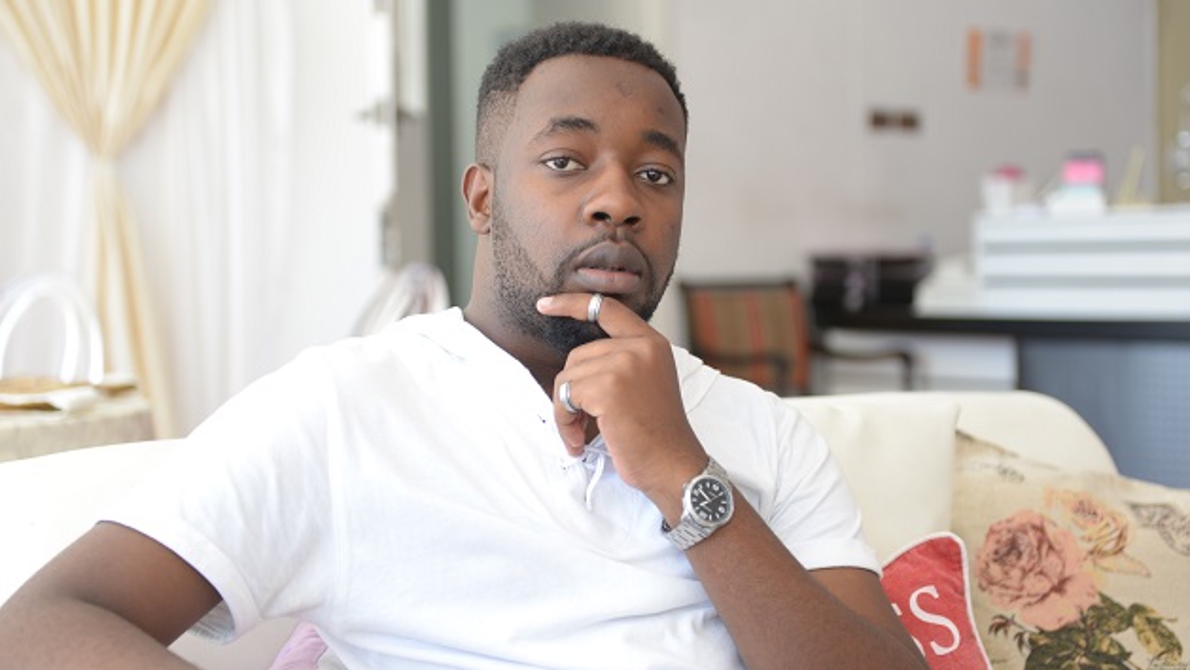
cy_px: 343
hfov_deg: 31.9
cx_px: 604
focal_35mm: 66
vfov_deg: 18.3
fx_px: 2083
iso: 160
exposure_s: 1/60
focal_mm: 62
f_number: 2.8
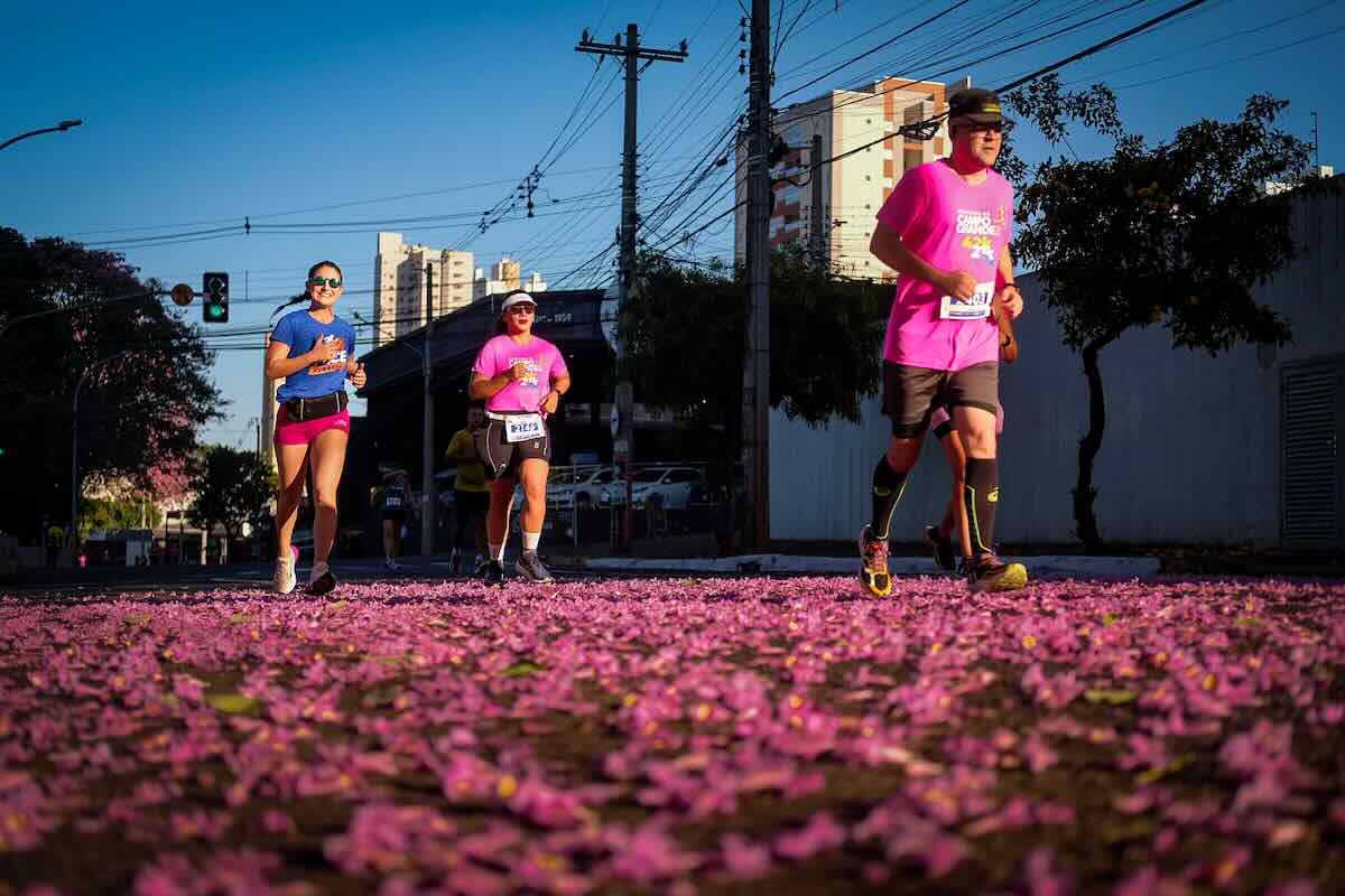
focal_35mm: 53
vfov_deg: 25.5
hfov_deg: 37.5
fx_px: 1980
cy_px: 448
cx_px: 672
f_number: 2
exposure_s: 1/8000
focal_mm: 35
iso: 250
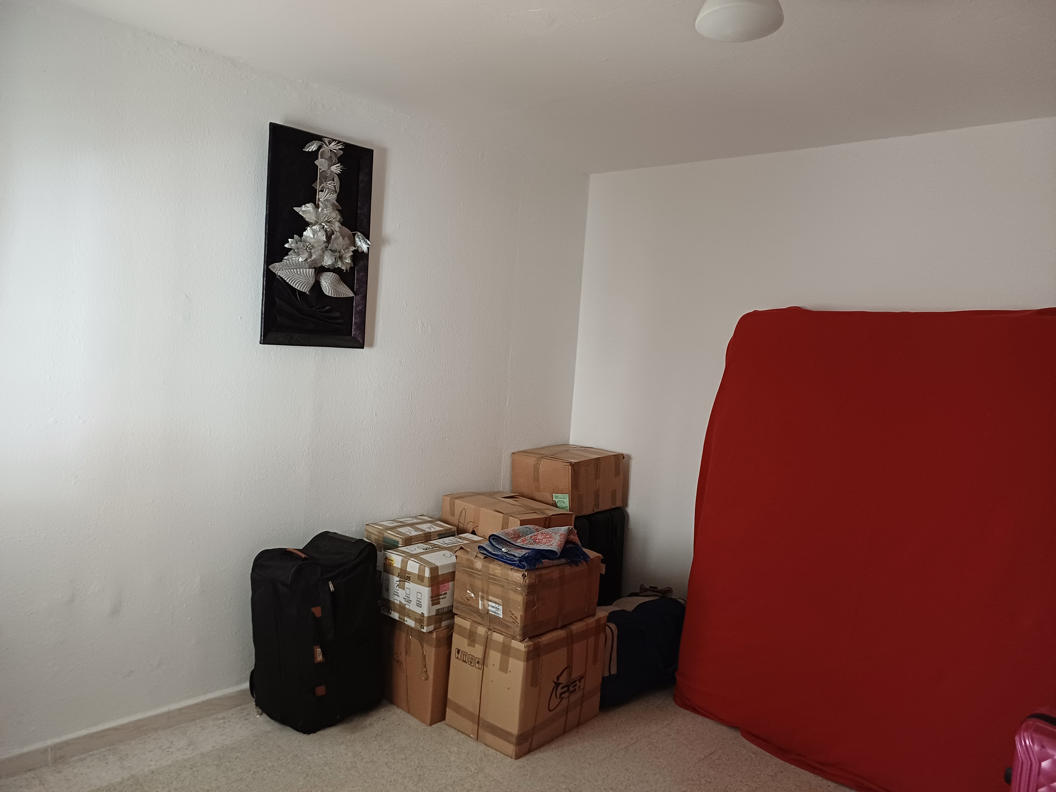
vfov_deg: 54.9
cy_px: 396
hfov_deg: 69.4
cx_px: 528
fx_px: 763
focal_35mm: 25
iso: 400
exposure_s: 1/33.3
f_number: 1.8
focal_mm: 4.65
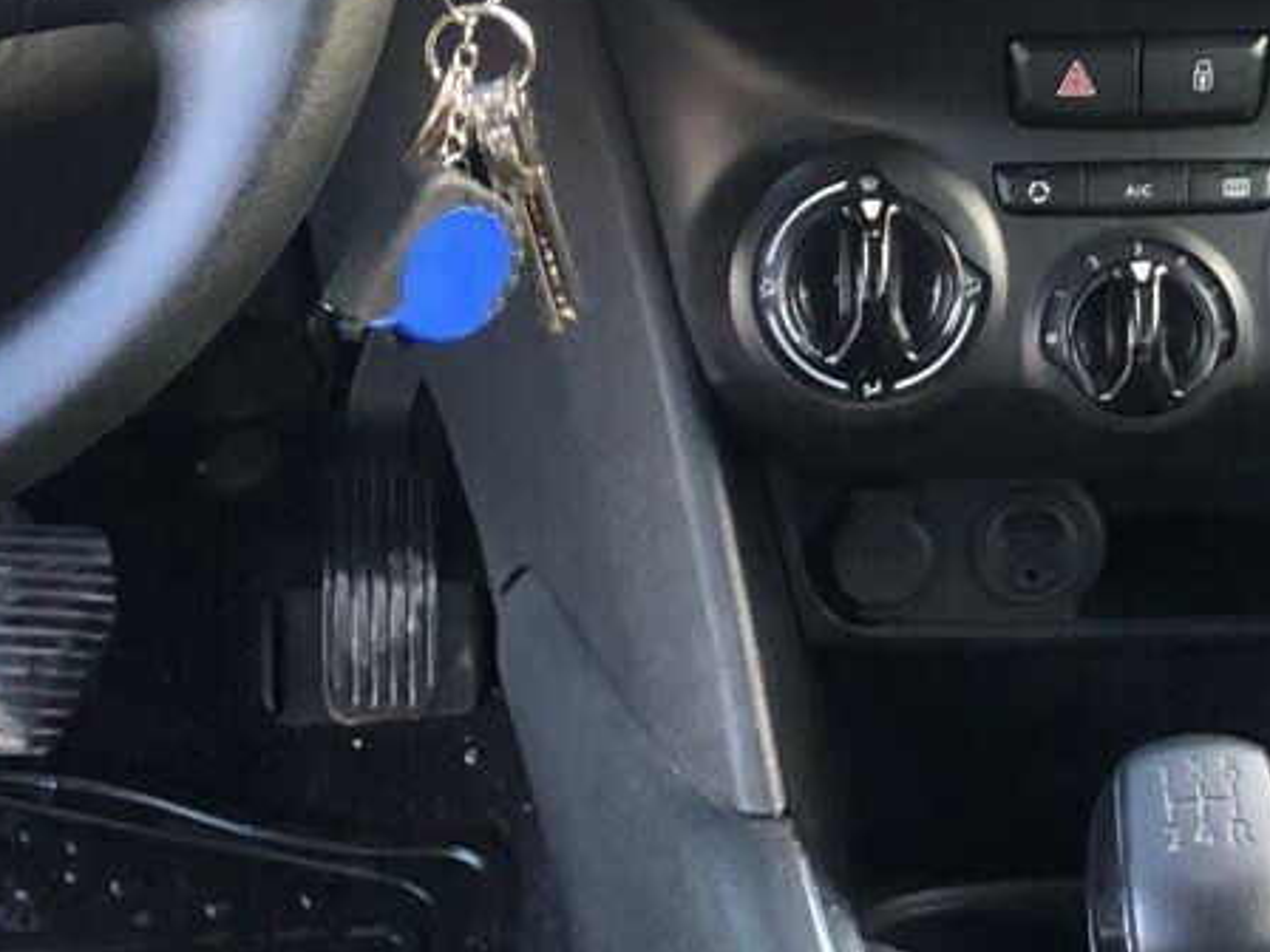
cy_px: 353
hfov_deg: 16.1
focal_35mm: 122
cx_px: 870
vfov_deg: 12.1
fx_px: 4476
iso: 80
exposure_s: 1/15
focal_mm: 3.99
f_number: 1.8
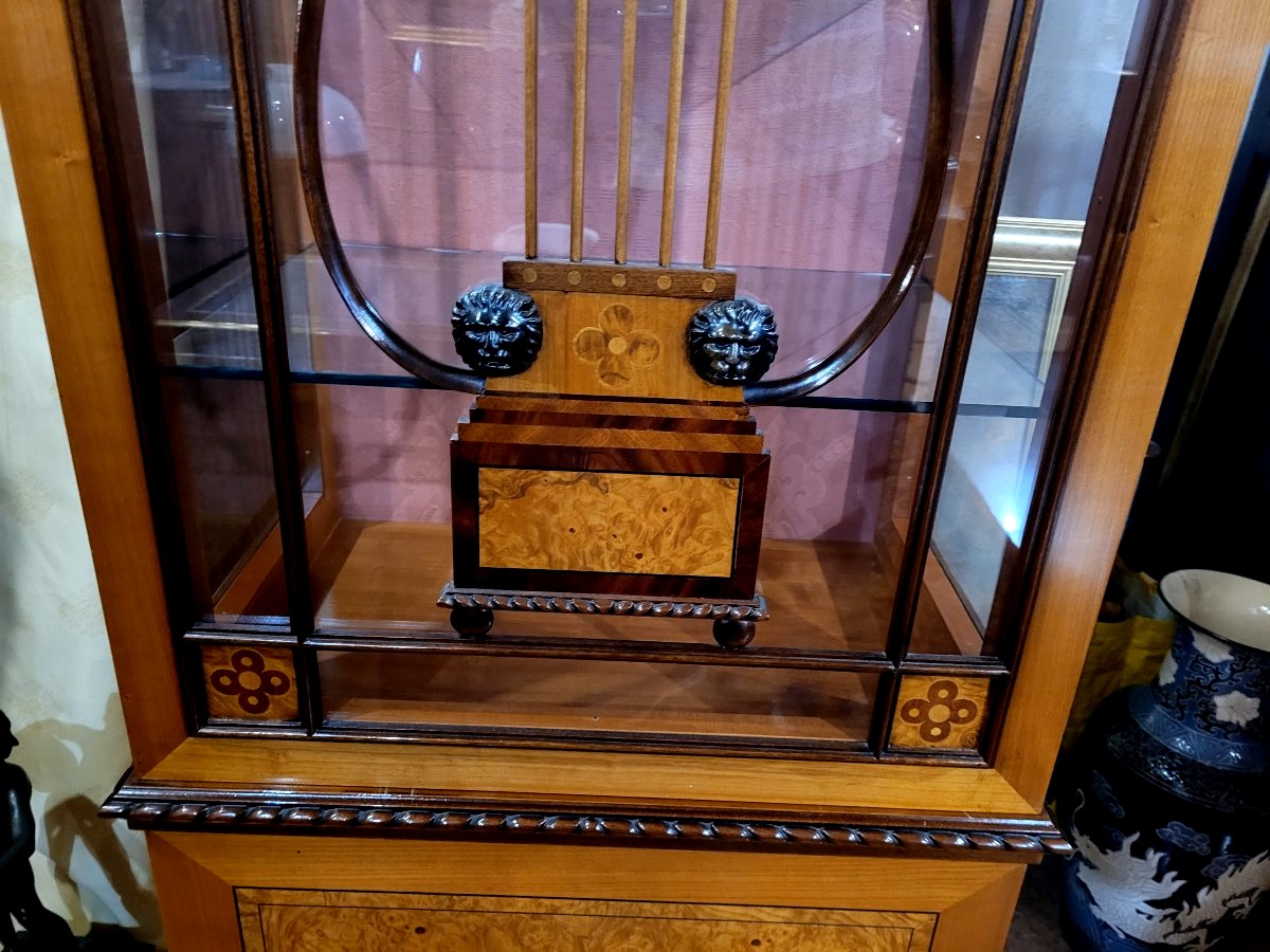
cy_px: 476
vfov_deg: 53.1
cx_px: 635
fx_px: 954
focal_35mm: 26
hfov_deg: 67.3
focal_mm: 5.4
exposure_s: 1/25
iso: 1000
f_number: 1.8
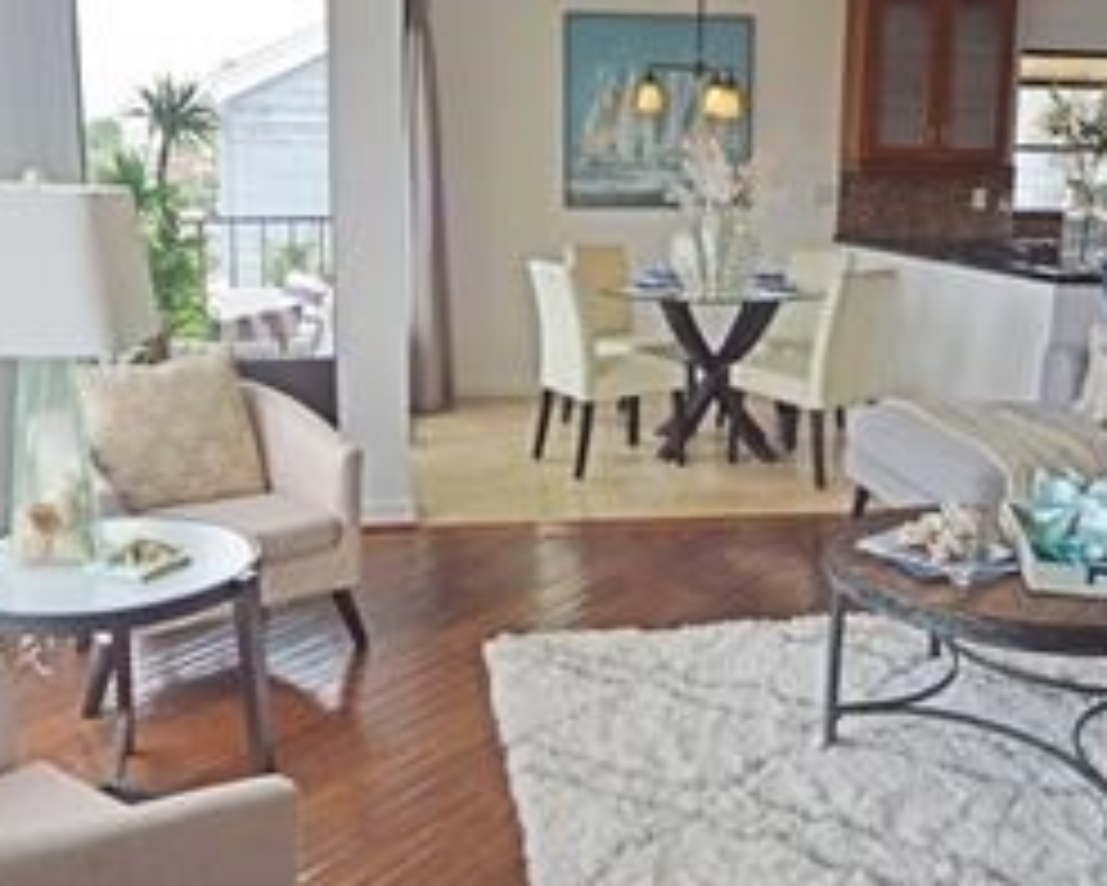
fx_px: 1180
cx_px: 585
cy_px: 382
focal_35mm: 36
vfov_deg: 41.1
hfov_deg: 50.2
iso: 200
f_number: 6.3
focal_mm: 14
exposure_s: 1/160
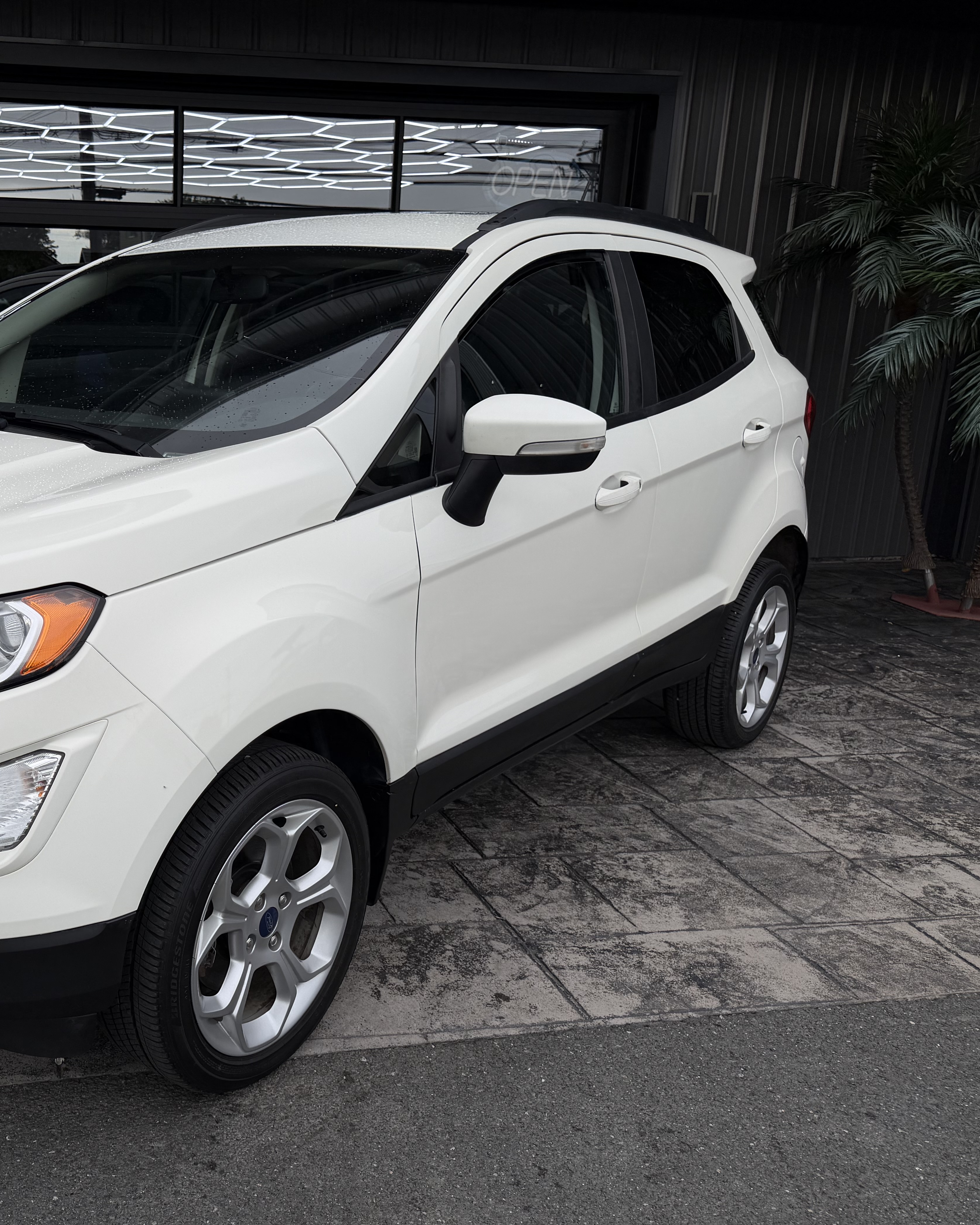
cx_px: 147
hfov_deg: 42.9
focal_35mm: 32
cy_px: 625
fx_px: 1160
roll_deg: -0.4
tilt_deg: -14.7
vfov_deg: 55.7
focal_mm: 6.76
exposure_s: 1/2110
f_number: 1.78
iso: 80
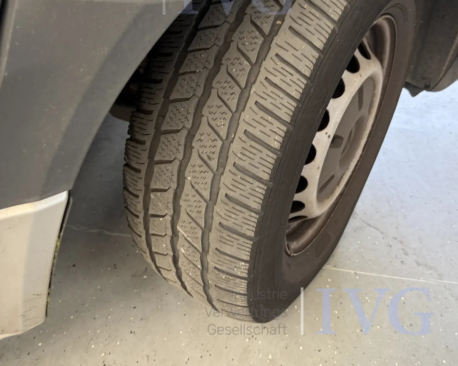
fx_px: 461
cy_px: 151
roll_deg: -4.0
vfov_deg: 43.2
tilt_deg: -40.0
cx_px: 250
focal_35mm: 34
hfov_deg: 52.8
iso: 125
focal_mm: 5.96
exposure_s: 1/69
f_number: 1.6
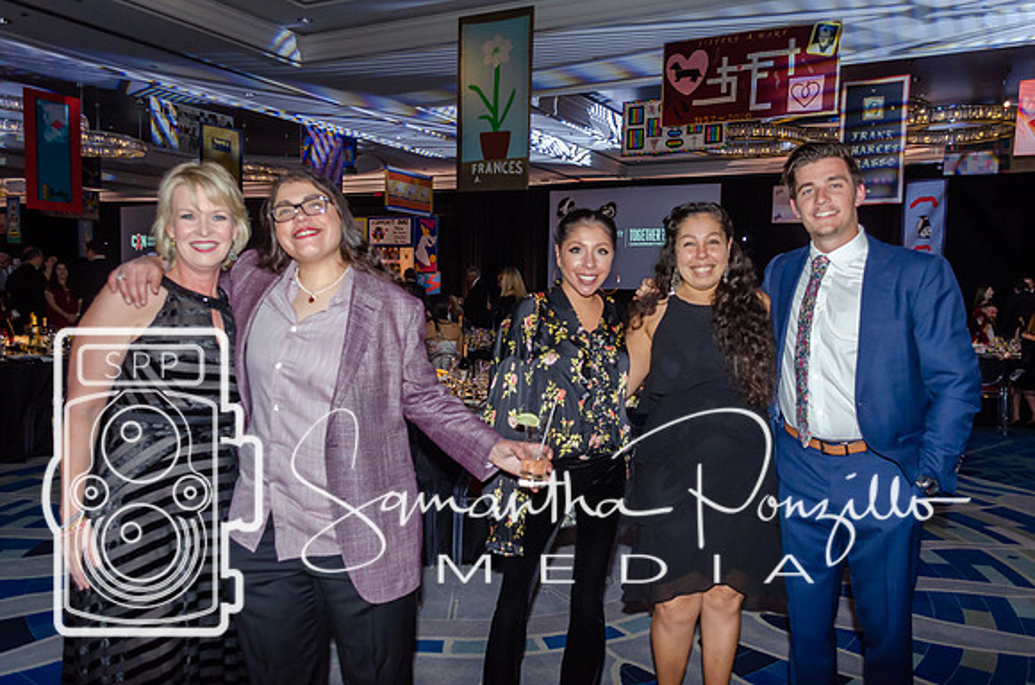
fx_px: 775
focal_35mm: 27
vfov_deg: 47.7
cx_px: 518
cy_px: 342
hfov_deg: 67.5
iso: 1250
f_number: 4
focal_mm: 18
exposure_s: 1/60
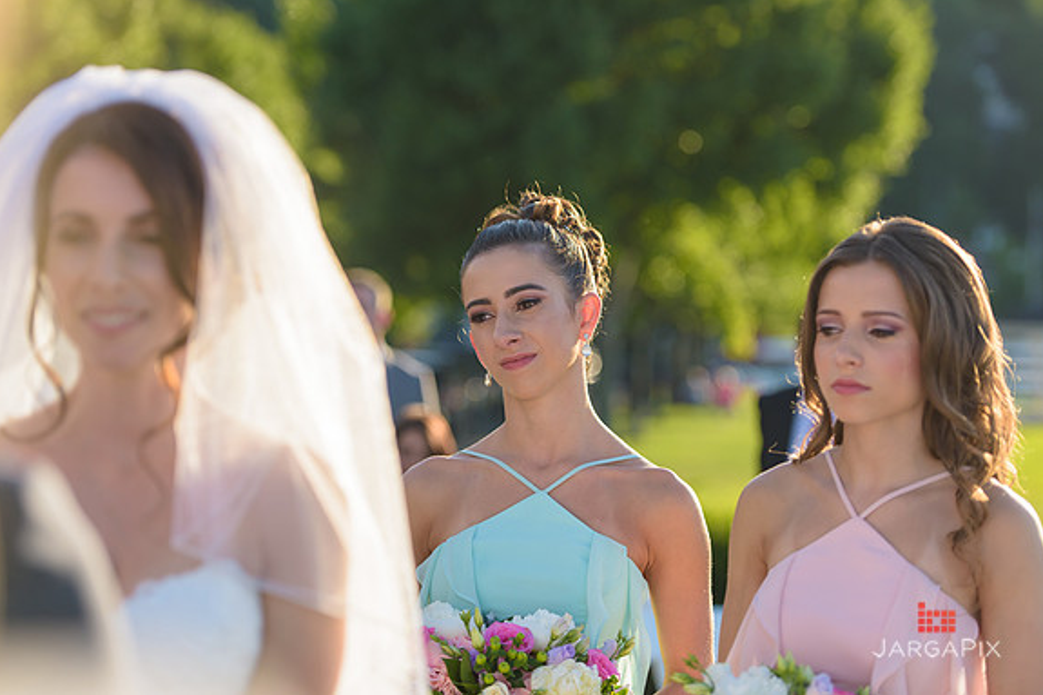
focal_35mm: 106
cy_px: 346
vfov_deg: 12.9
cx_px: 521
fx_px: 3070
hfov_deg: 19.3
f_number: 3.2
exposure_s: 1/1600
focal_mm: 105
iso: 200
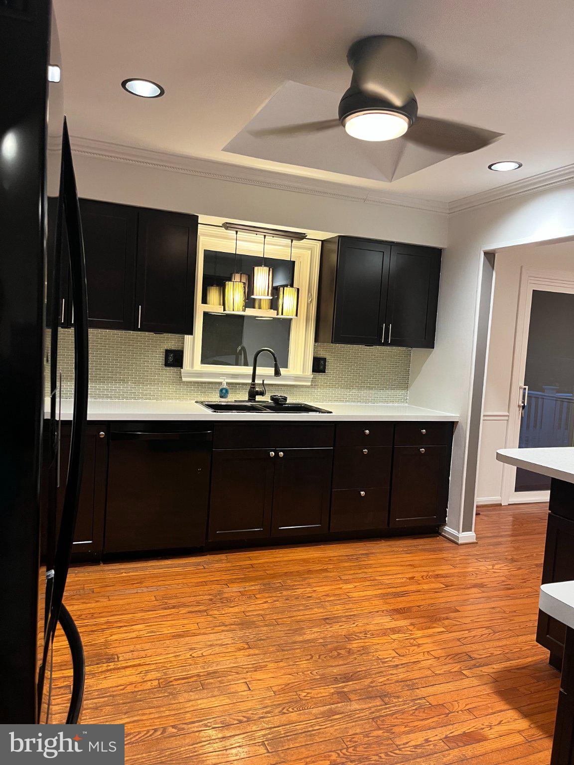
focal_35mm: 26
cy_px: 382
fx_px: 575
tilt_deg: -4.9
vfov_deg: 67.3
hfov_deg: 53.1
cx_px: 287
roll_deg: -3.3
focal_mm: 5.1
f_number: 1.6
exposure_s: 1/60
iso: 250
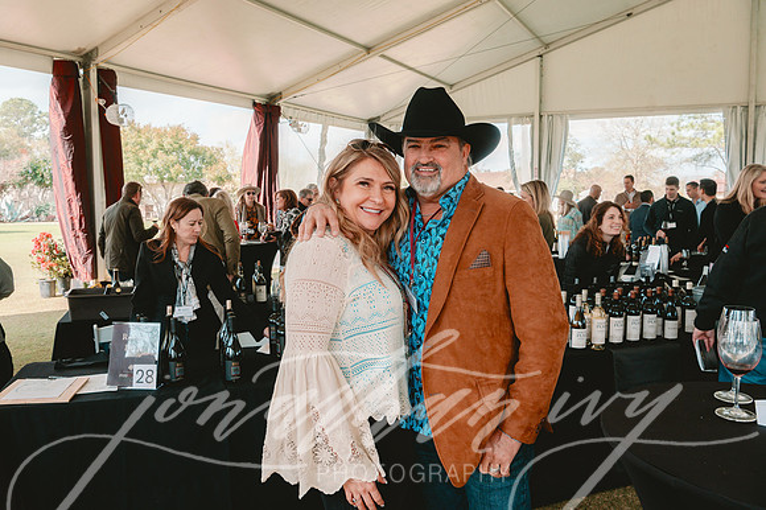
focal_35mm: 31
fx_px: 659
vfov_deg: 42.3
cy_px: 255
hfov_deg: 60.3
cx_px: 383
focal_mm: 31
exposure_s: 1/200
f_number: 10
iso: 400
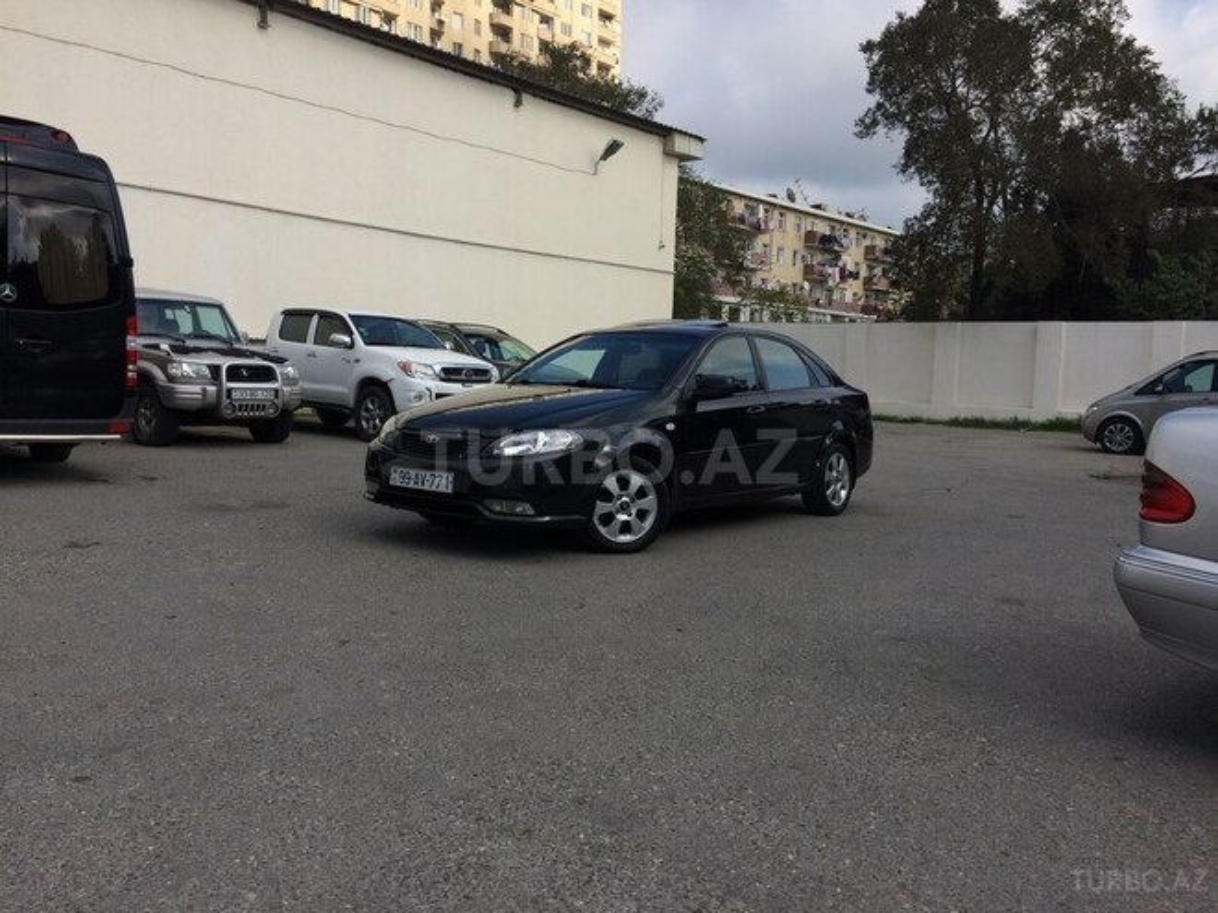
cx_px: 609
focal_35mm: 29
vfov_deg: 48.2
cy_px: 456
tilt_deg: -7.3
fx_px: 1020
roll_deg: -2.7
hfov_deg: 61.7
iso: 32
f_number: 2.2
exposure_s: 1/2160
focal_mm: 4.15
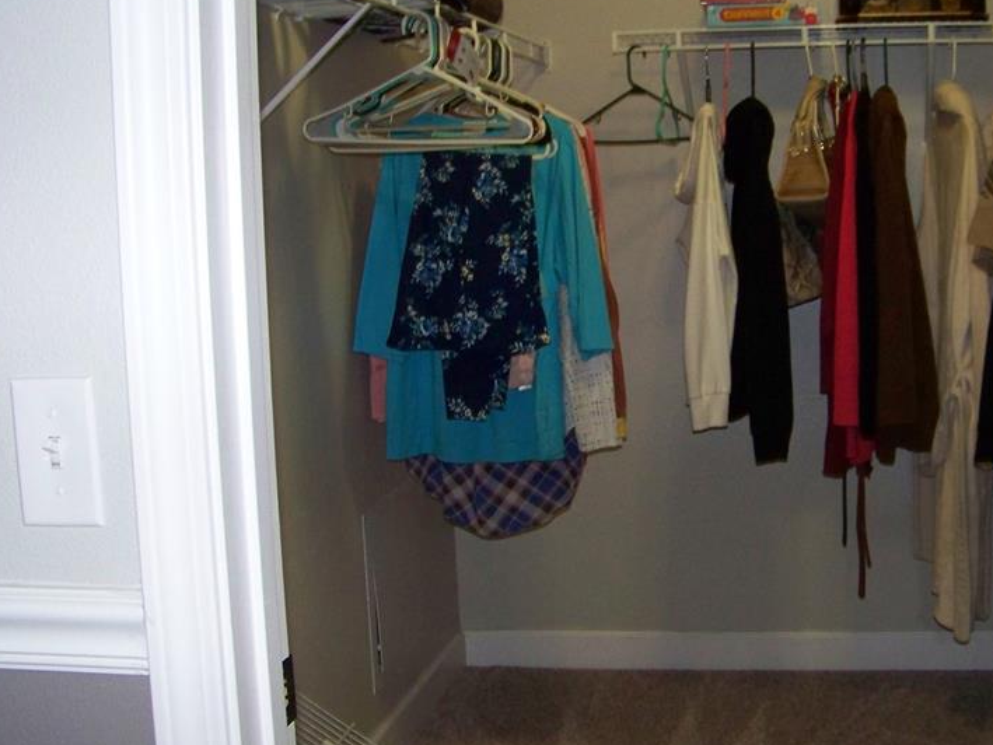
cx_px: 543
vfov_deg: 28.0
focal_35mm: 52
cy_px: 360
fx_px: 1492
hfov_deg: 36.8
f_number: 2.8
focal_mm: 5.85
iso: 200
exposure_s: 1/30
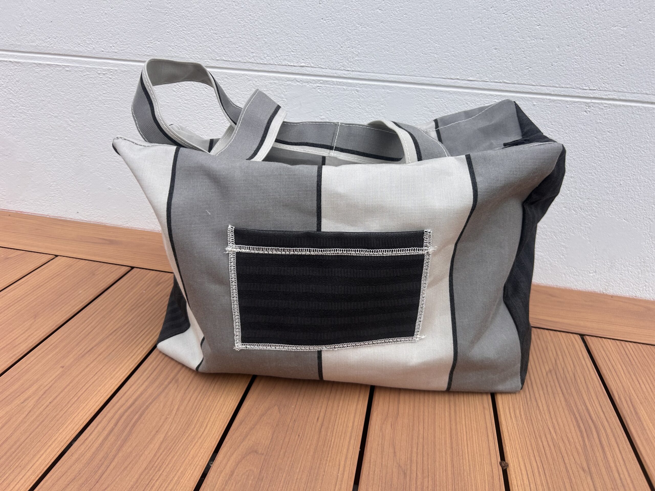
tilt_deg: -24.3
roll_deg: -3.2
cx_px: 328
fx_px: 492
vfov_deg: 53.1
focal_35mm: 26
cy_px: 246
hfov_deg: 67.3
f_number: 1.5
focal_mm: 5.7
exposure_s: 1/1048
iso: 50
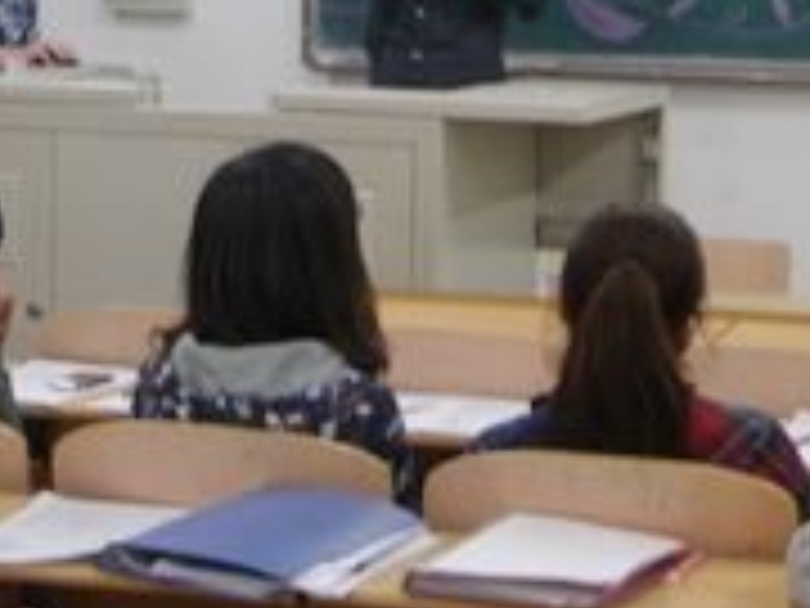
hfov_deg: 16.5
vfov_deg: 12.4
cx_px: 468
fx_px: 2785
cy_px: 83
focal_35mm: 119
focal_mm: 9.1
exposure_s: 1/10
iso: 125
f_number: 4
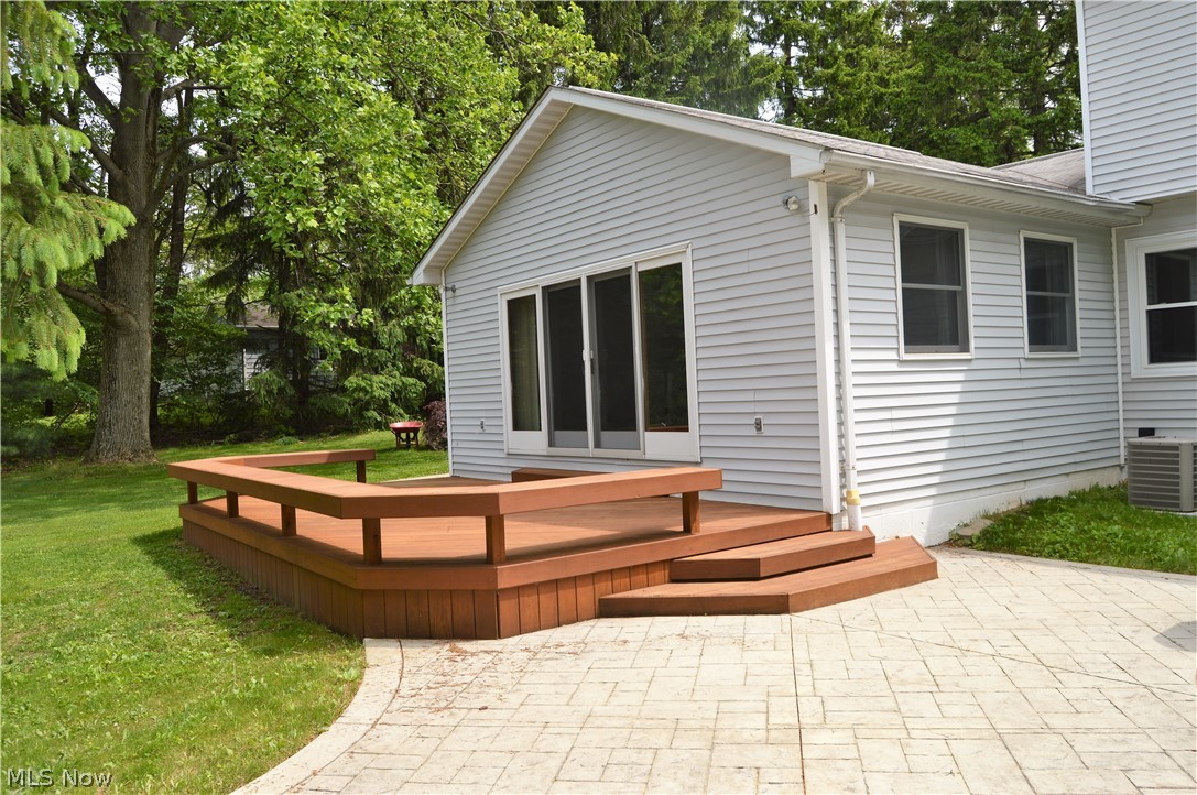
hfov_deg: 67.4
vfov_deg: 47.8
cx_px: 598
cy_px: 398
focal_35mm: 27
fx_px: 897
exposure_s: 1/200
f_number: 7.1
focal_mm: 18
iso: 100
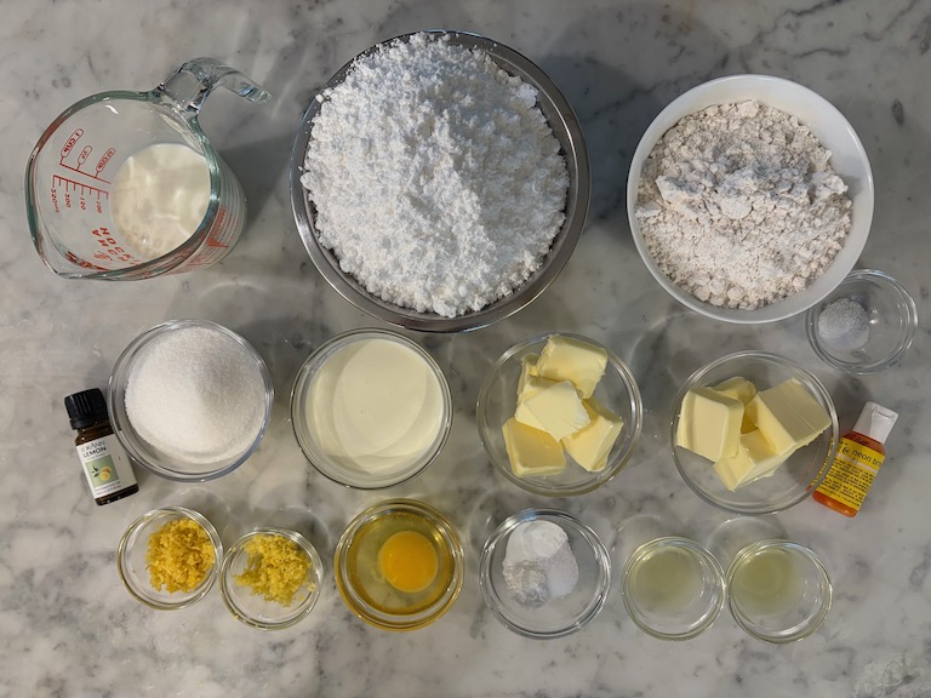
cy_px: 349
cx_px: 466
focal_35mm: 26
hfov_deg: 67.3
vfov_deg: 53.1
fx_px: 699
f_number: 1.6
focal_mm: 5.96
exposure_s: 1/60
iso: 200
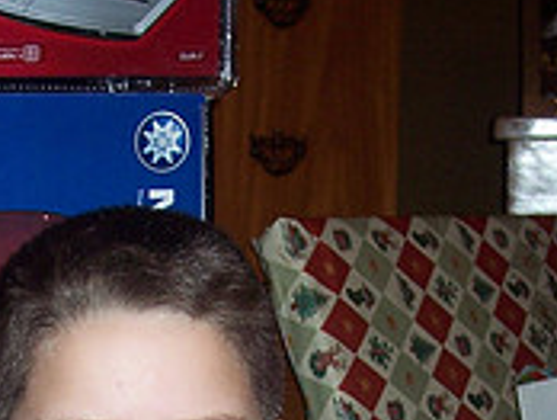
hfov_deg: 15.1
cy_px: 620
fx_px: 2095
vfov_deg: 11.0
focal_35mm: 130
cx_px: 144
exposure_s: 1/60
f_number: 2.8
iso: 100
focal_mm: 8
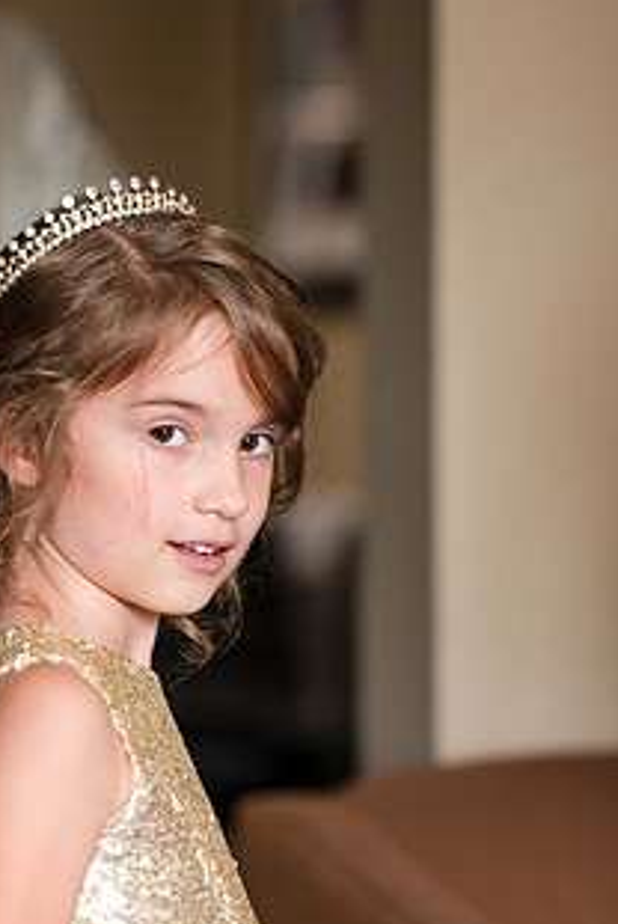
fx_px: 4496
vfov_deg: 11.7
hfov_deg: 7.8
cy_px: 501
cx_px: 51
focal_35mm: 175
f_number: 2
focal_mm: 85
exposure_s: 1/160
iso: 640
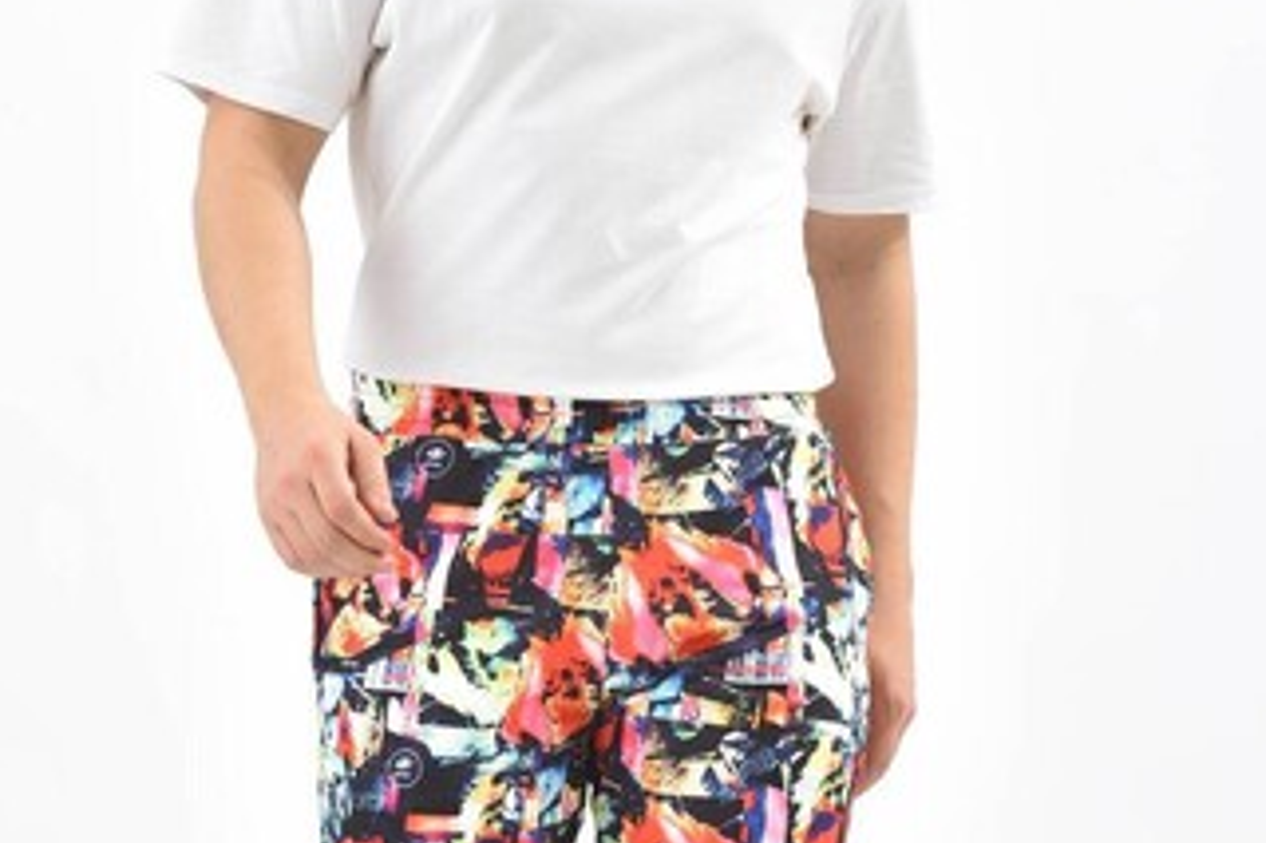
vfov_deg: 8.4
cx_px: 534
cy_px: 542
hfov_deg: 12.5
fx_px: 5764
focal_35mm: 164
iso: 100
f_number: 7.1
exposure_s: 1/160
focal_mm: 70
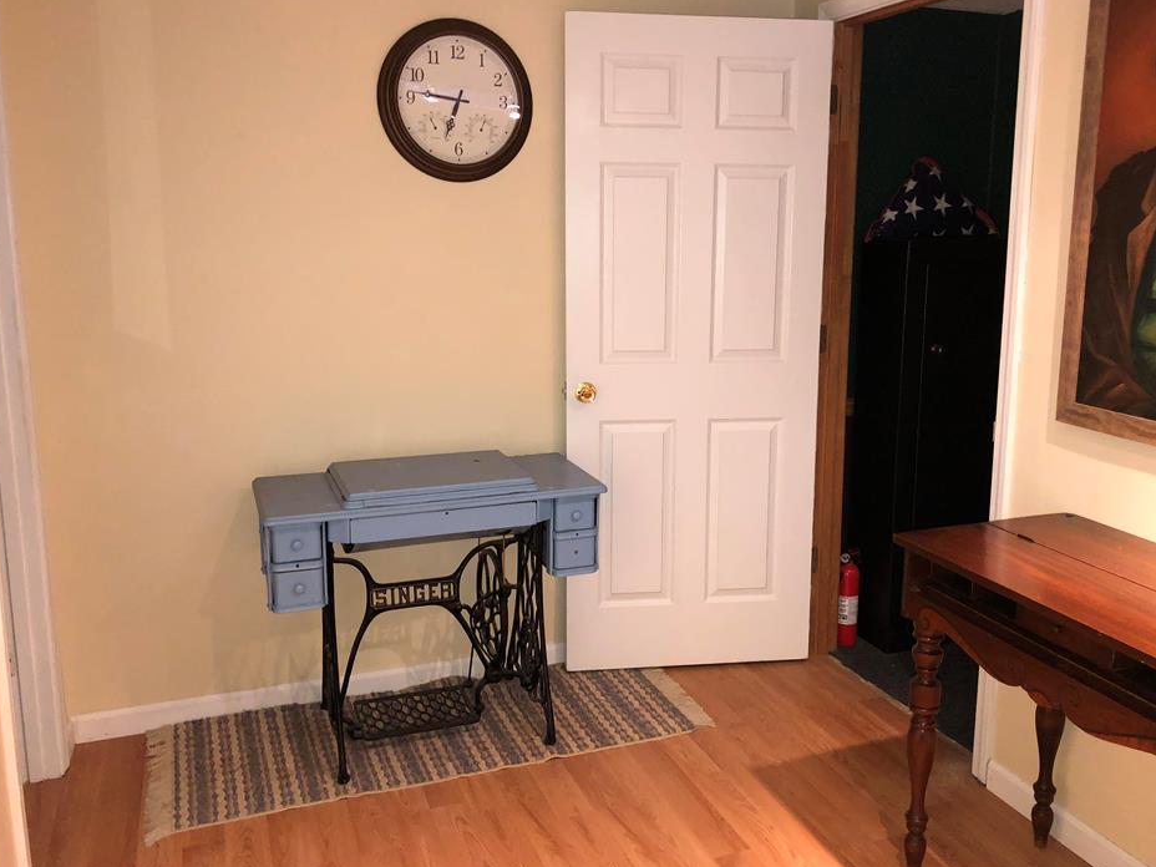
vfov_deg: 44.1
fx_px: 1069
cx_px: 619
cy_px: 414
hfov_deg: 56.8
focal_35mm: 32
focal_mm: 3.99
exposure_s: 1/40
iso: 160
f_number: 1.8
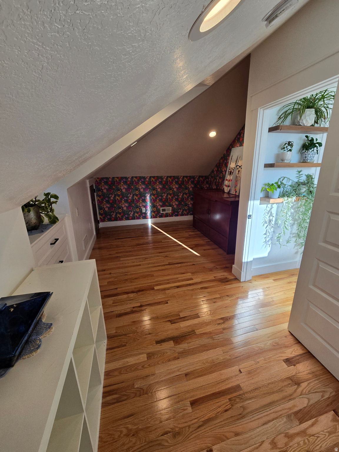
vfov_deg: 106.2
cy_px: 226
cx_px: 170
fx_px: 170
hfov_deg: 89.9
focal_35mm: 13
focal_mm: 2.2
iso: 50
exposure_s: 1/188
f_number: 2.2
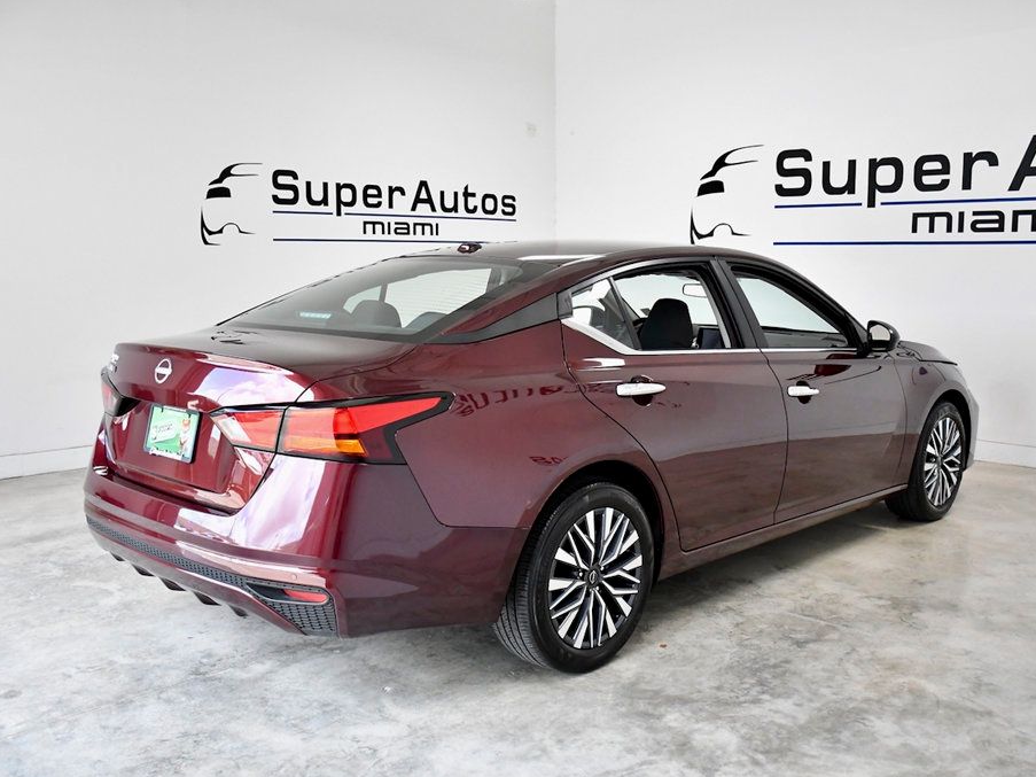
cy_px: 390
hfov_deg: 51.3
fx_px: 1077
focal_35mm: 36
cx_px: 560
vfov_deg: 39.6
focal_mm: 22
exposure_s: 1/1250
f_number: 3.5
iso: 2500
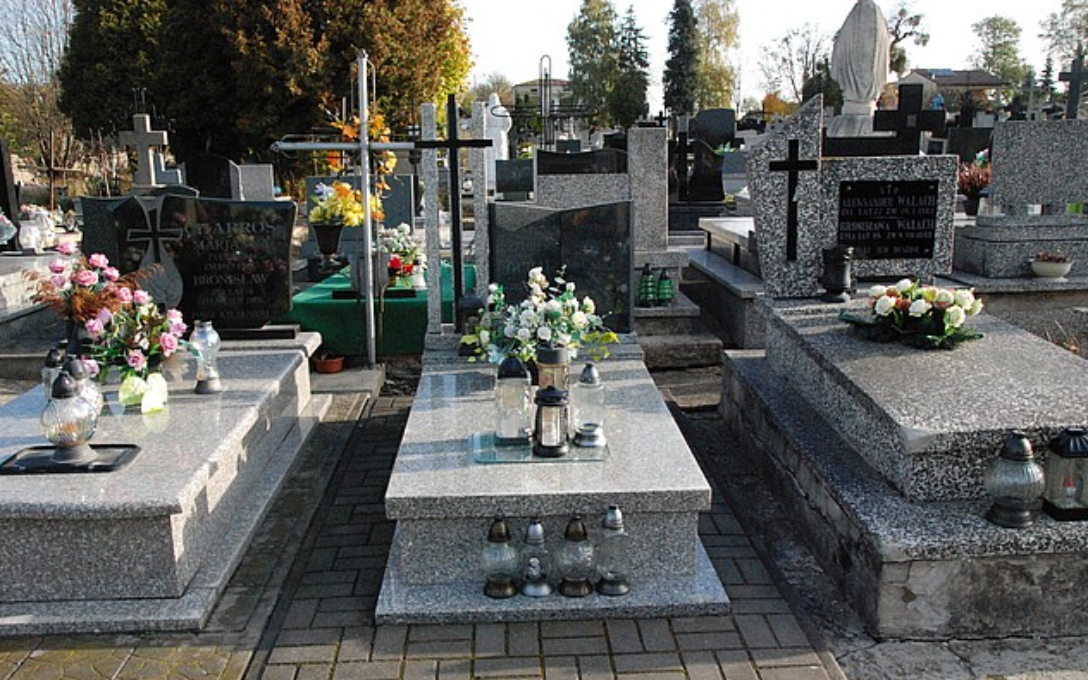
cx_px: 544
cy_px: 349
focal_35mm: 33
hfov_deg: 58.9
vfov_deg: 38.8
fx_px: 964
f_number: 11
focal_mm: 21
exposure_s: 1/500
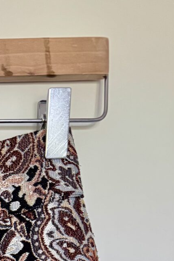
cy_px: 412
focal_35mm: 79
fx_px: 573
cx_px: -132
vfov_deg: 21.0
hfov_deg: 15.1
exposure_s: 1/60
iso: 250
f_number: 1.78
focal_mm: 6.76
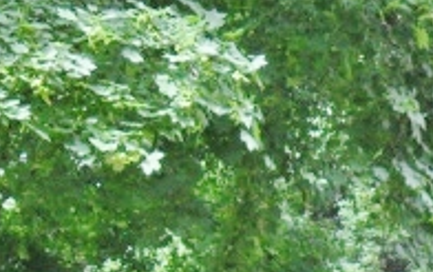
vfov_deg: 10.2
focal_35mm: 121
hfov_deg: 17.1
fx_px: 1430
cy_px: 509
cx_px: 314
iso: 80
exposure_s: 1/90
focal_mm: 6.3
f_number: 3
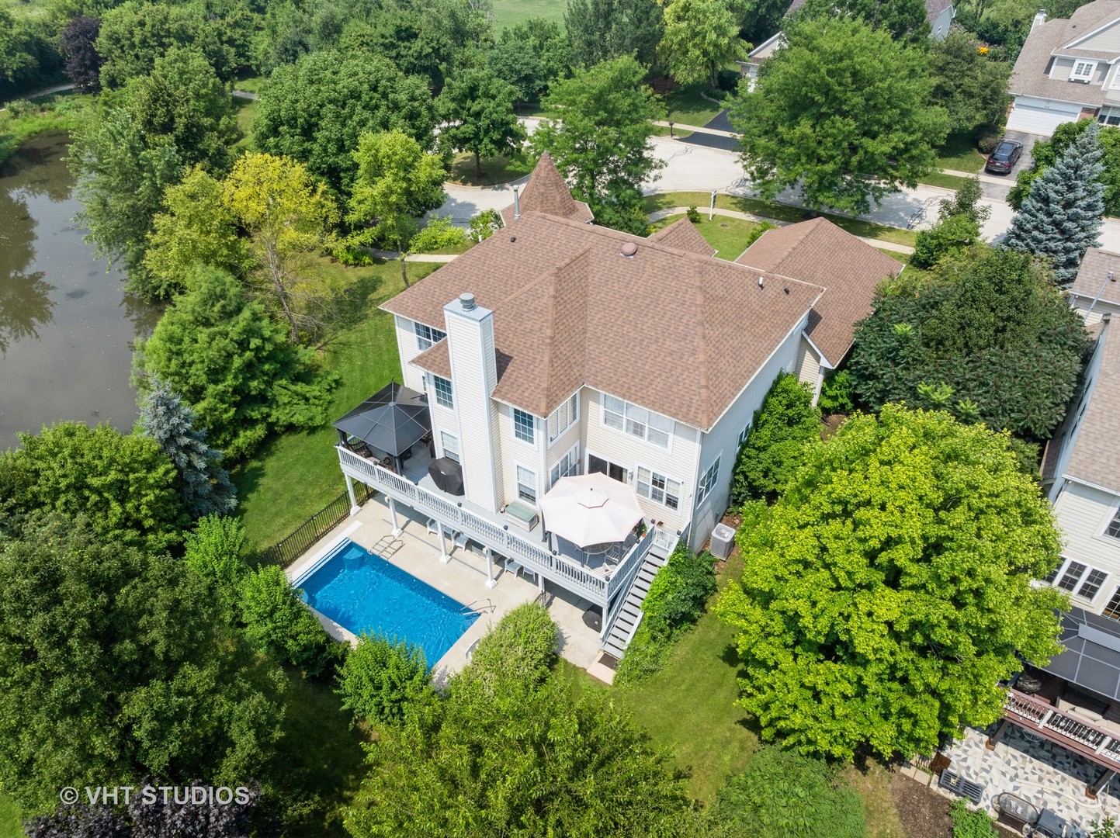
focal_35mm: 24
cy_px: 419
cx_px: 560
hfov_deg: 71.6
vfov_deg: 56.8
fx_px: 776
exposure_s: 1/500
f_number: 8
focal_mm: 12.29
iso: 200
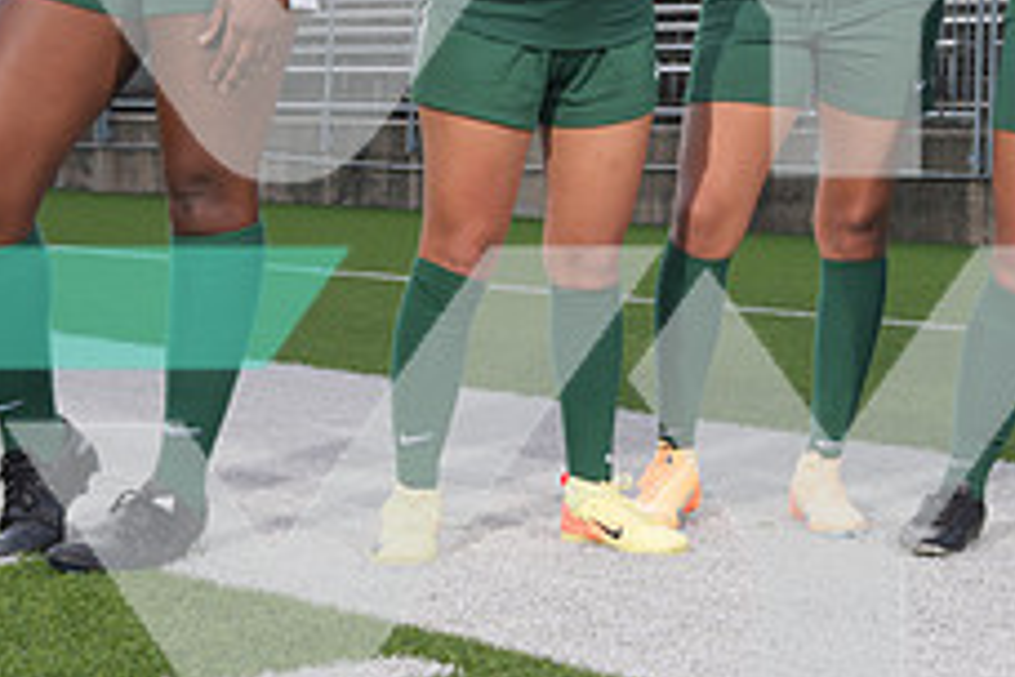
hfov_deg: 22.0
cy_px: -56
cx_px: 1033
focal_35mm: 89
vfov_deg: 15.0
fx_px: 2509
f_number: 9
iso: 200
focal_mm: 35
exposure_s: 1/200
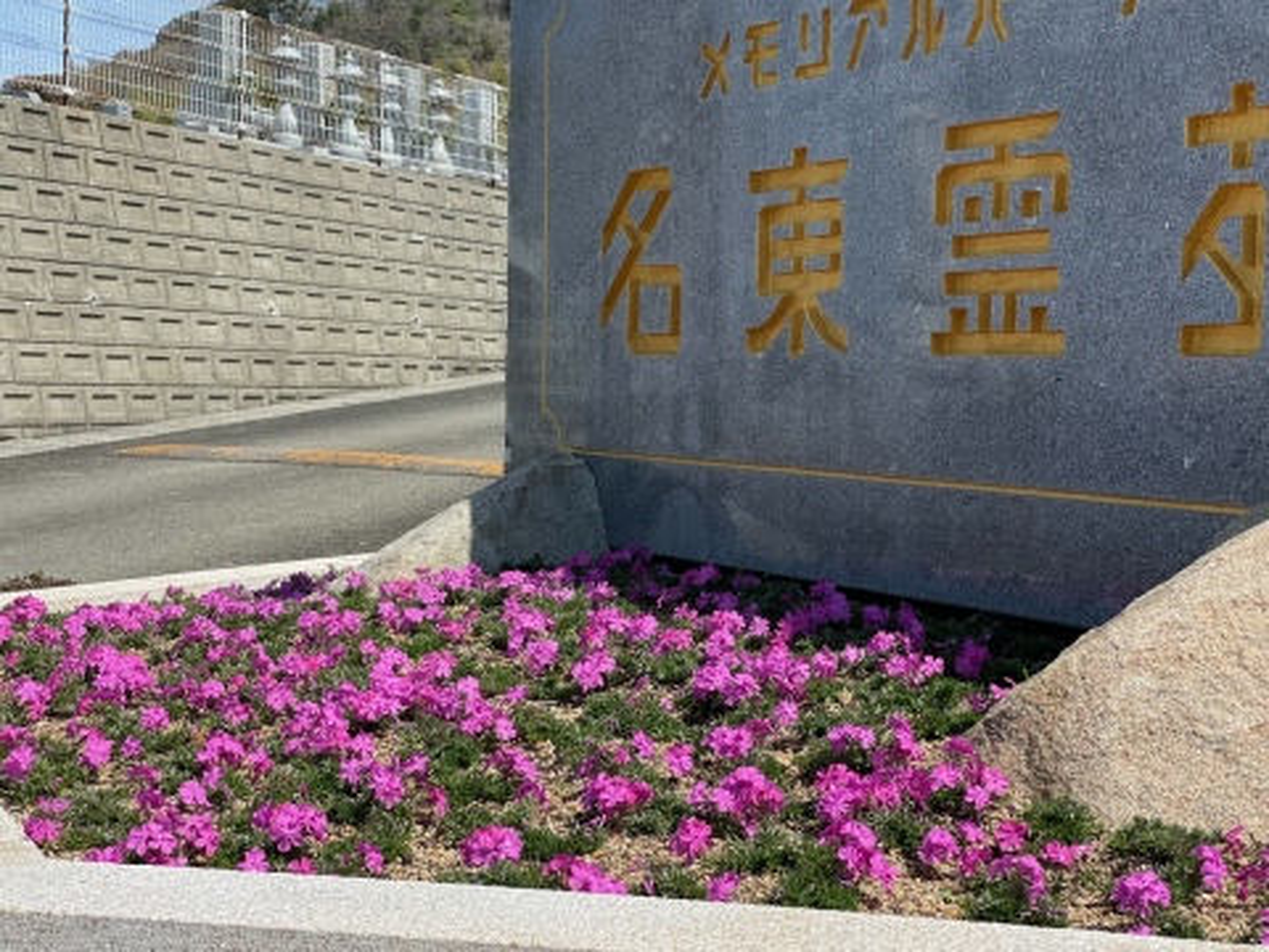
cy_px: 476
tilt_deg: -1.1
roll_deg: -0.9
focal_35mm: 52
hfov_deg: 36.8
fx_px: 1906
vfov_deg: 28.0
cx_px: 634
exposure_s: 1/1996
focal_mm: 6
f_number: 2
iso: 25
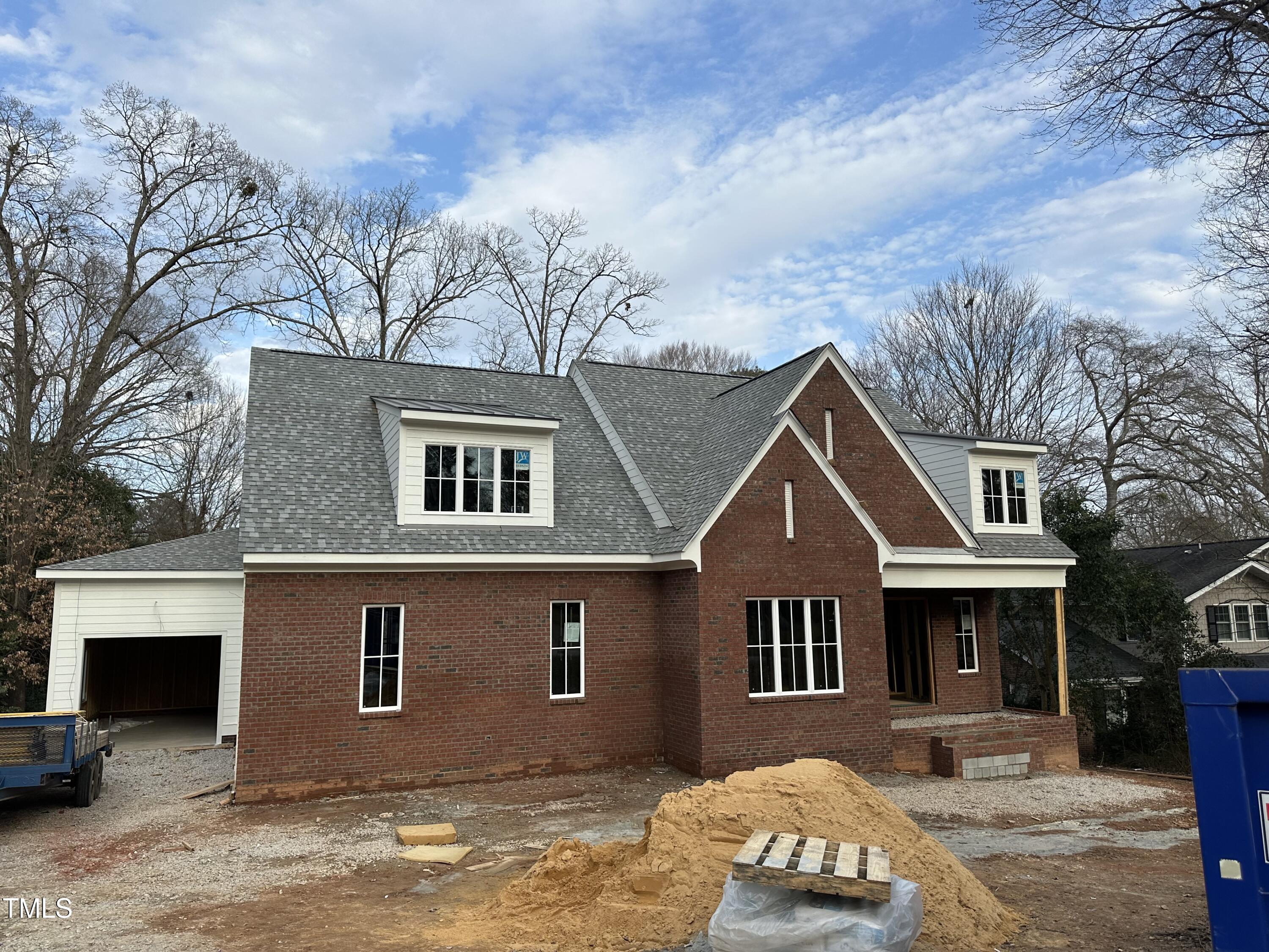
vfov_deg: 56.8
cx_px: 634
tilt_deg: +8.2
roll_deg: +0.5
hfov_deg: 71.6
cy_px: 476
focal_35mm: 24
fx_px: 880
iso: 80
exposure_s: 1/2525
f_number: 1.78
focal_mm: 6.86
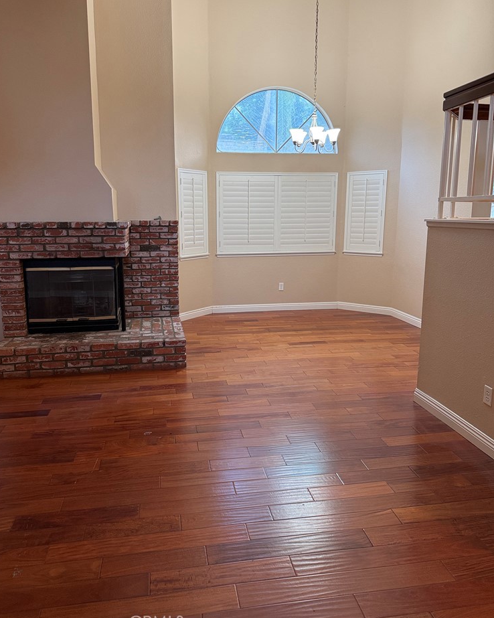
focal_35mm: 26
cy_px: 289
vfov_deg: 66.0
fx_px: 475
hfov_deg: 54.9
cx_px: 238
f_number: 1.78
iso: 250
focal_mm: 6.76
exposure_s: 1/60
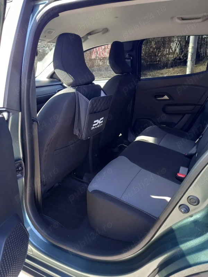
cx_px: 104
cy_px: 138
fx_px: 200
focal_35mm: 25
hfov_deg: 54.9
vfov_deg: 69.4
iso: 125
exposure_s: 1/60.2
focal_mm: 4.6
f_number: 2
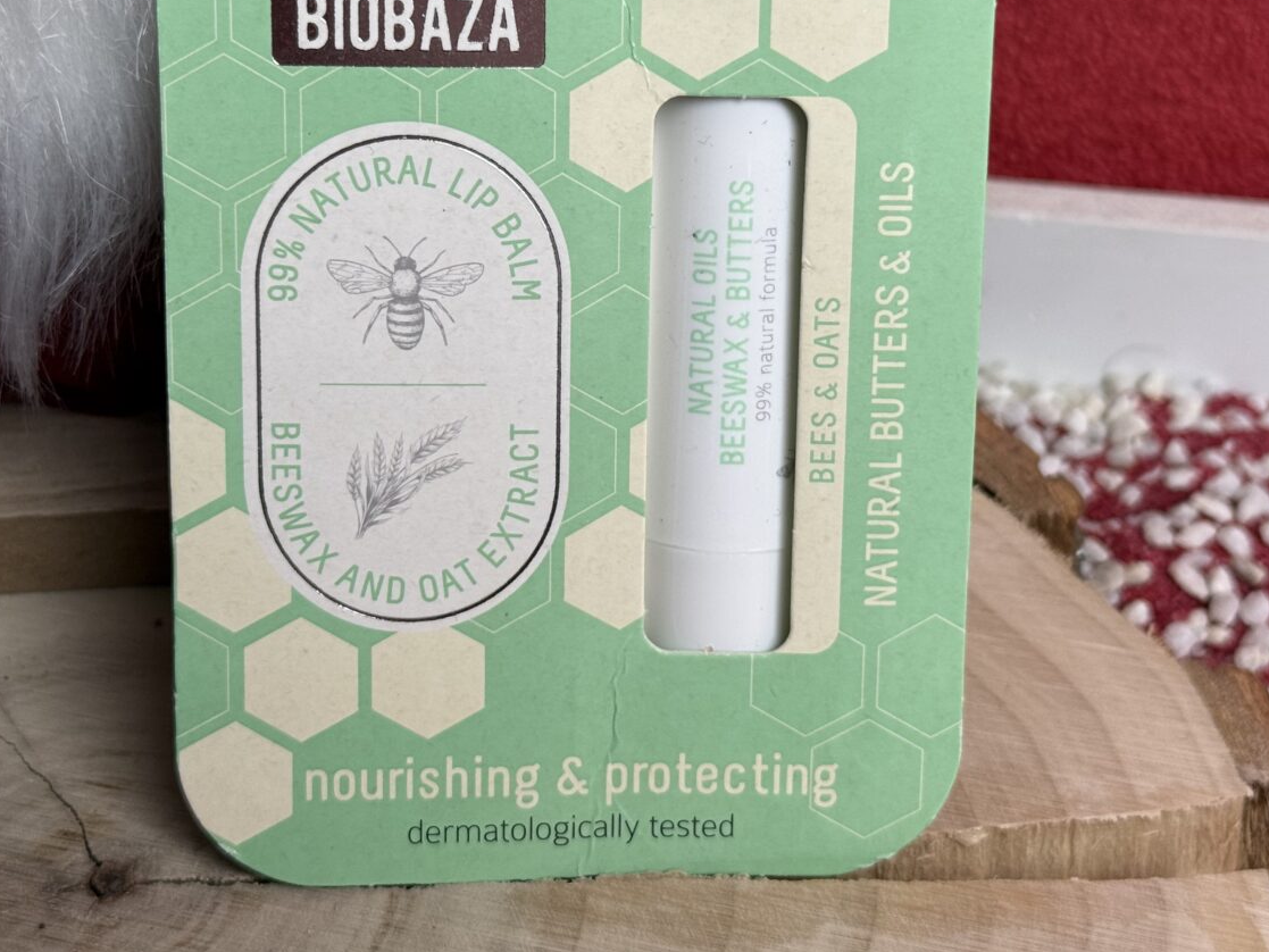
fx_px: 2420
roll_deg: +2.2
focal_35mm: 66
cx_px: 625
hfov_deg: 29.4
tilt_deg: -35.8
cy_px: 328
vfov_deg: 22.2
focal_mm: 6.76
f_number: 1.78
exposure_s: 1/100
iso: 80
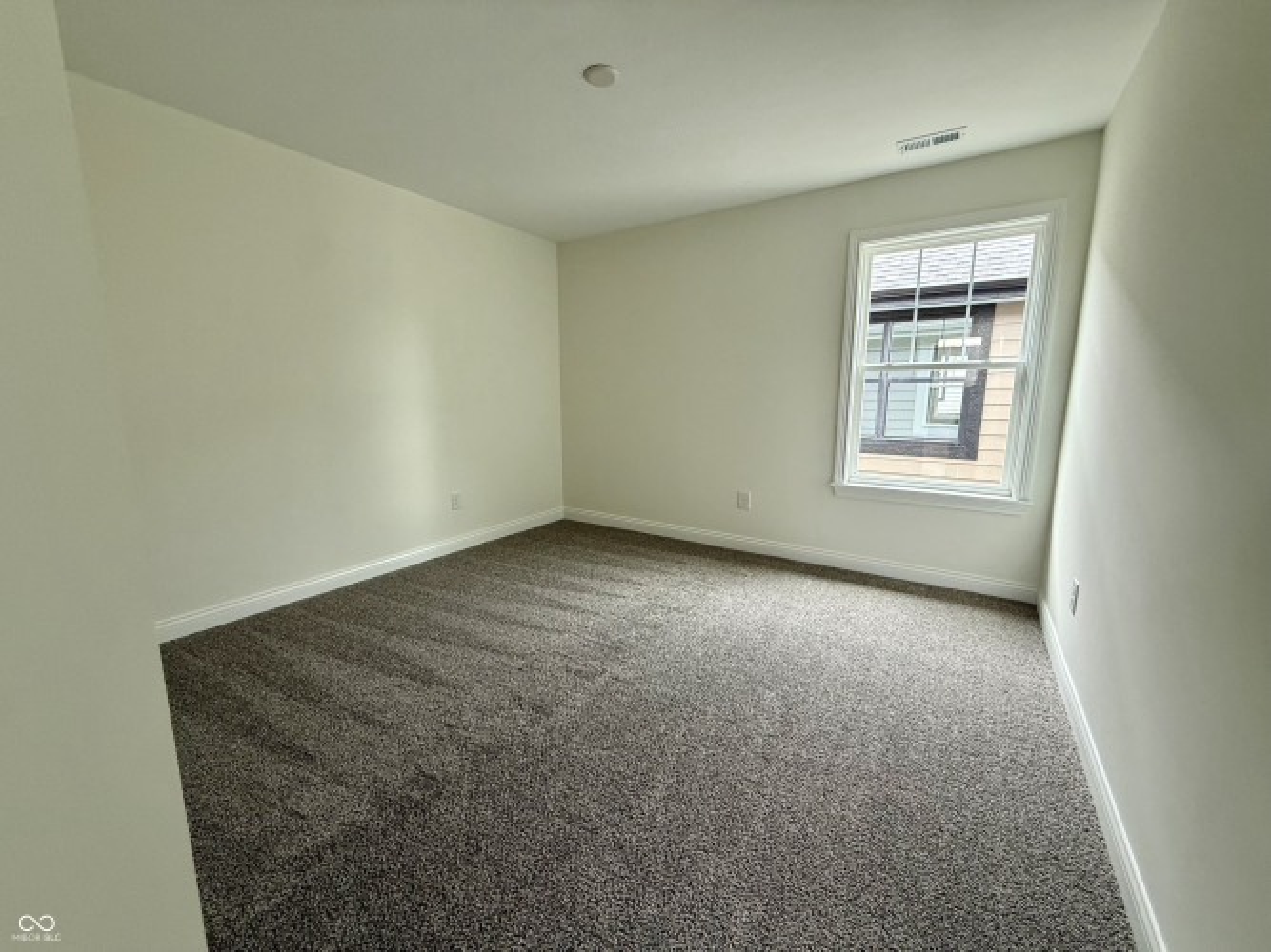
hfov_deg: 102.1
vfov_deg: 85.7
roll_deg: +0.0
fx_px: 514
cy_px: 476
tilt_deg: -9.4
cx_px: 636
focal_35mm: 14
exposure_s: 1/99
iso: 200
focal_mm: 2.22
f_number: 2.2
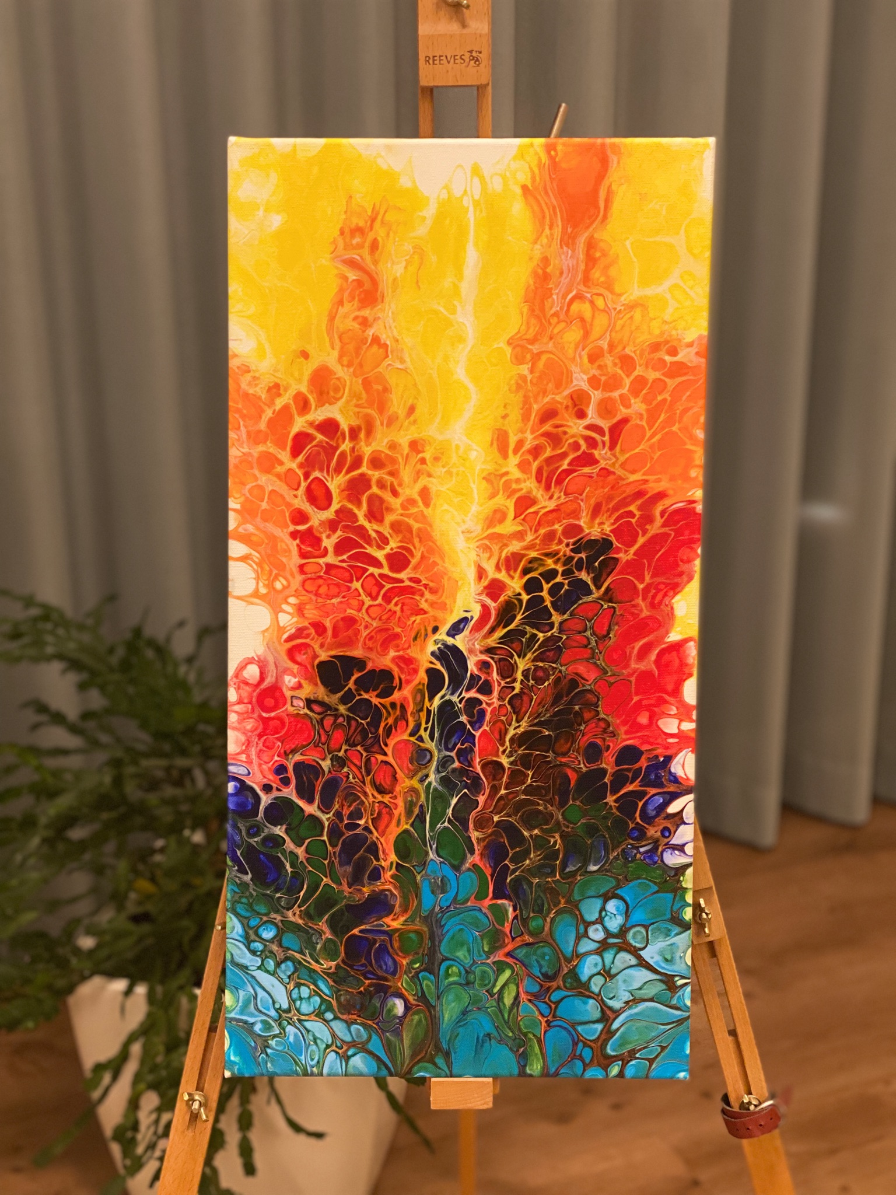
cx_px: 448
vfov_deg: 36.8
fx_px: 1795
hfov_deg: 28.0
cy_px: 598
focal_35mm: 52
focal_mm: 6
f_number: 2
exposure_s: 1/33
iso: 250
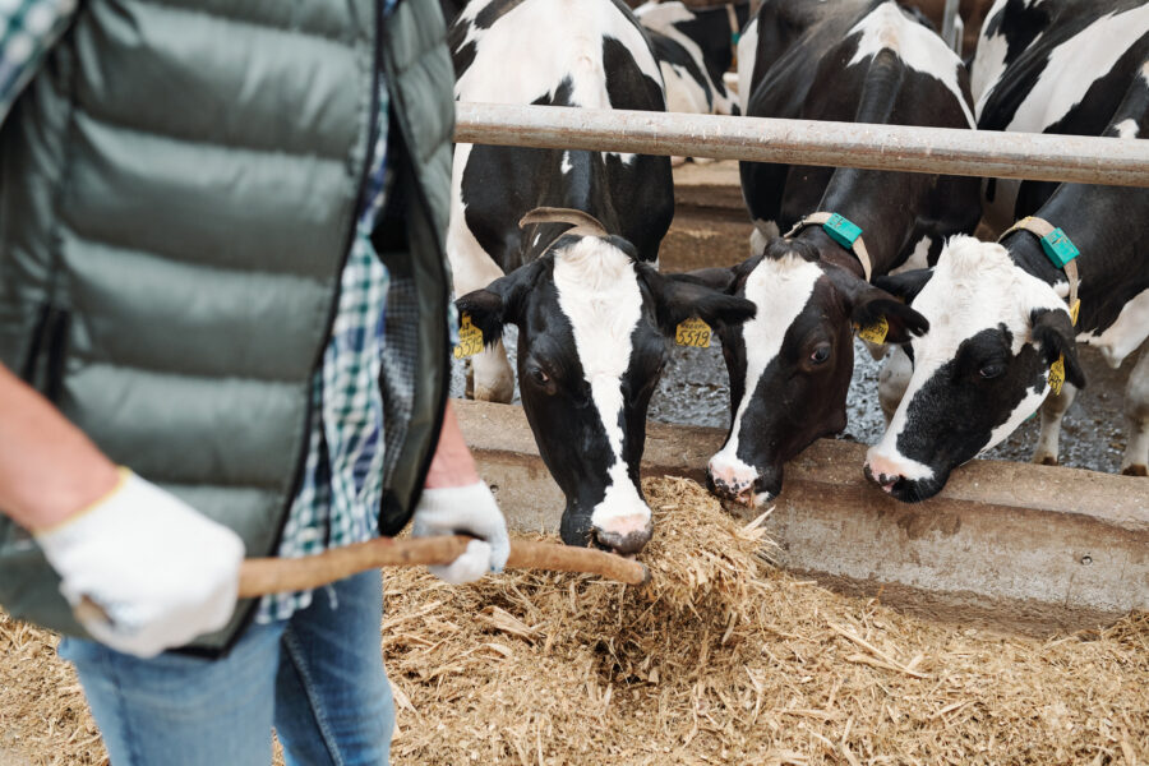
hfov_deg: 54.4
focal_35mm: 35
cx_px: 574
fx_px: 1117
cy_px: 383
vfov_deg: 37.9
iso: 800
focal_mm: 35
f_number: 3.2
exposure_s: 1/200
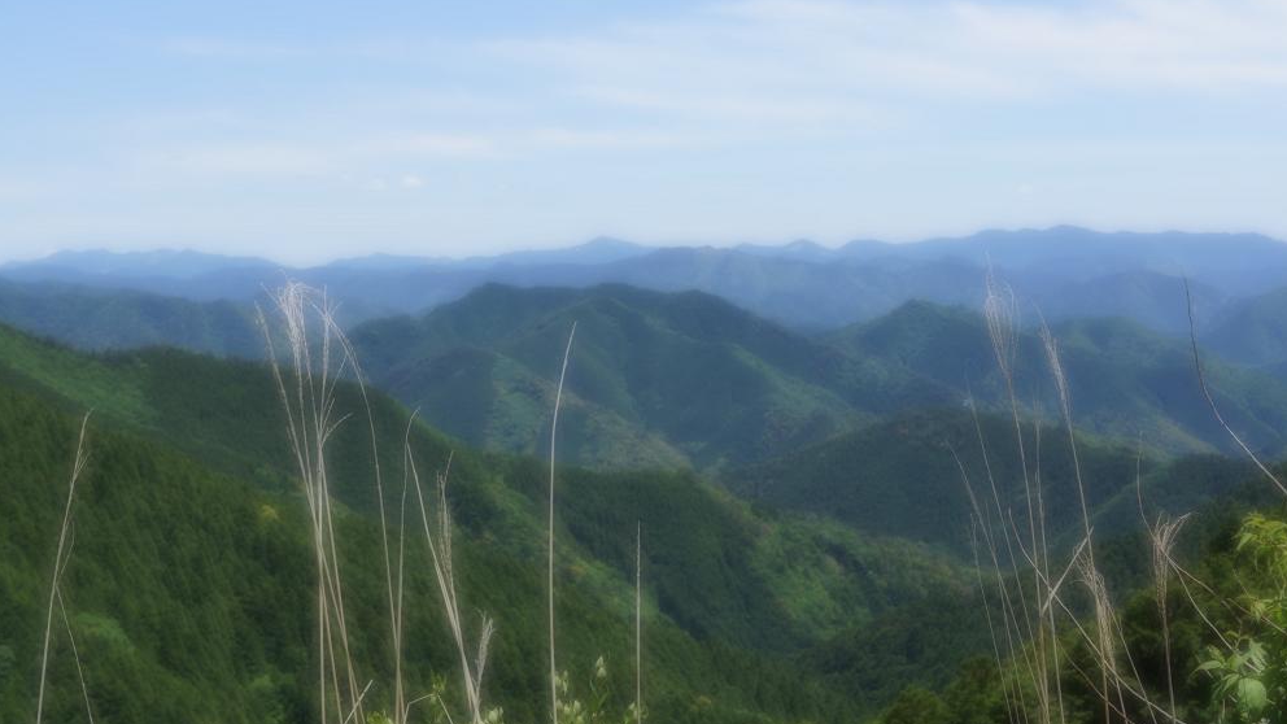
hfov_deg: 36.9
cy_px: 384
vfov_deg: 21.2
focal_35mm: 57
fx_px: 1929
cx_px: 656
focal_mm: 35
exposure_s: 1/250
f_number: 8
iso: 100
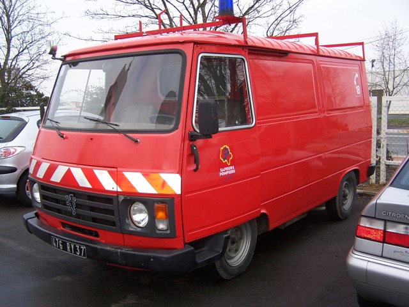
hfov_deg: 49.0
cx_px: 204
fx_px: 449
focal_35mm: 38
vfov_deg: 37.7
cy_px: 154
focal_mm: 6.3
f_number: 2.8
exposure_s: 1/350
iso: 80
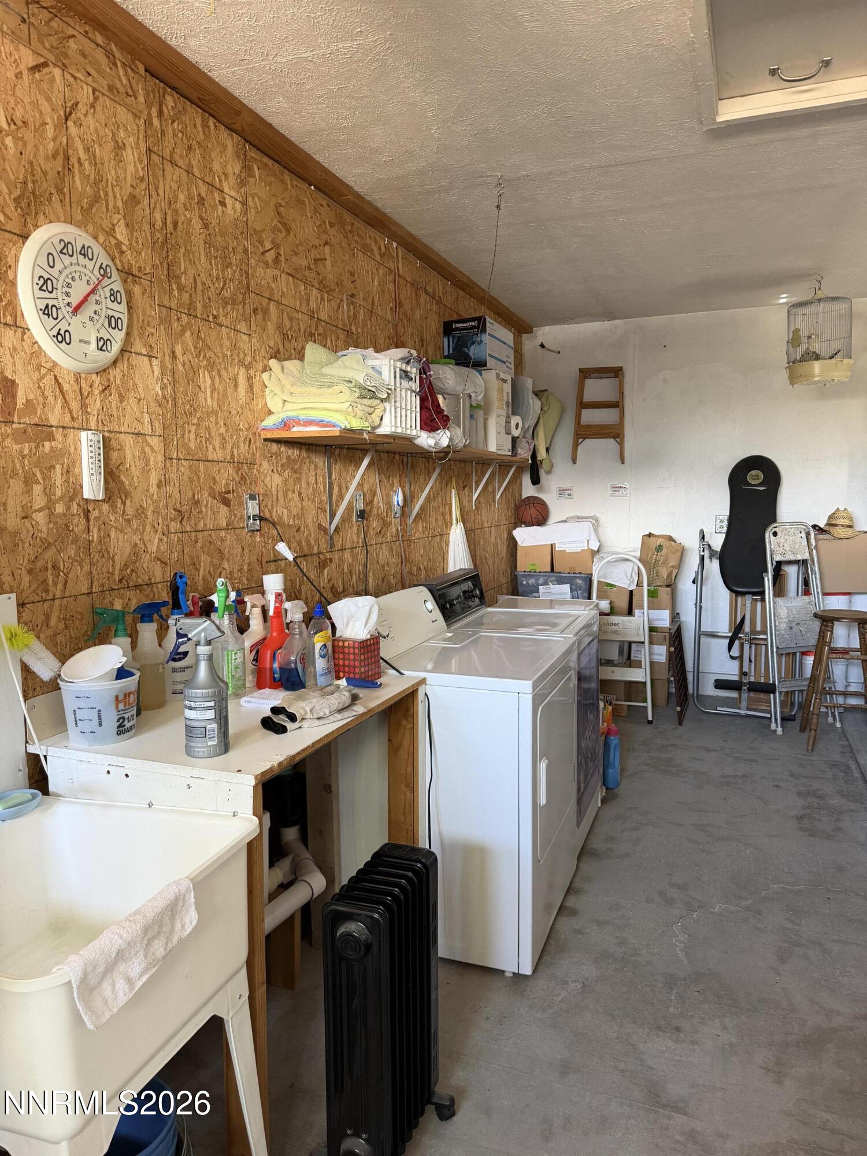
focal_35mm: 24
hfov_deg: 56.8
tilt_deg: -6.5
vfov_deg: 71.6
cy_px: 578
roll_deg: +2.2
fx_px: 801
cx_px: 434
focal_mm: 6.76
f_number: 1.78
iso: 250
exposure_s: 1/60
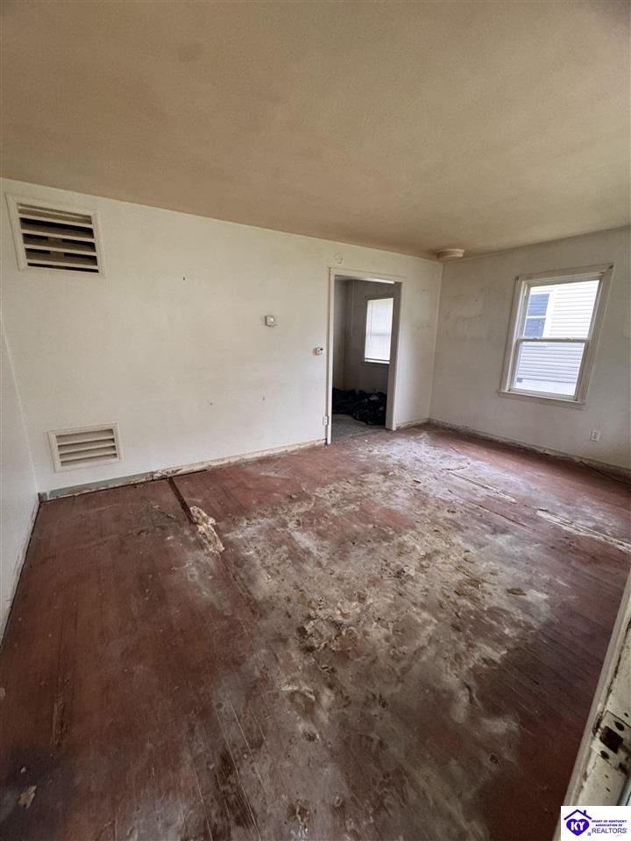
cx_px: 316
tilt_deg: -14.5
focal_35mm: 14
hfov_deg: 85.7
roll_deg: +0.0
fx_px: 340
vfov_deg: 102.1
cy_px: 420
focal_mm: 2.22
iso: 640
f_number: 2.2
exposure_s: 1/60
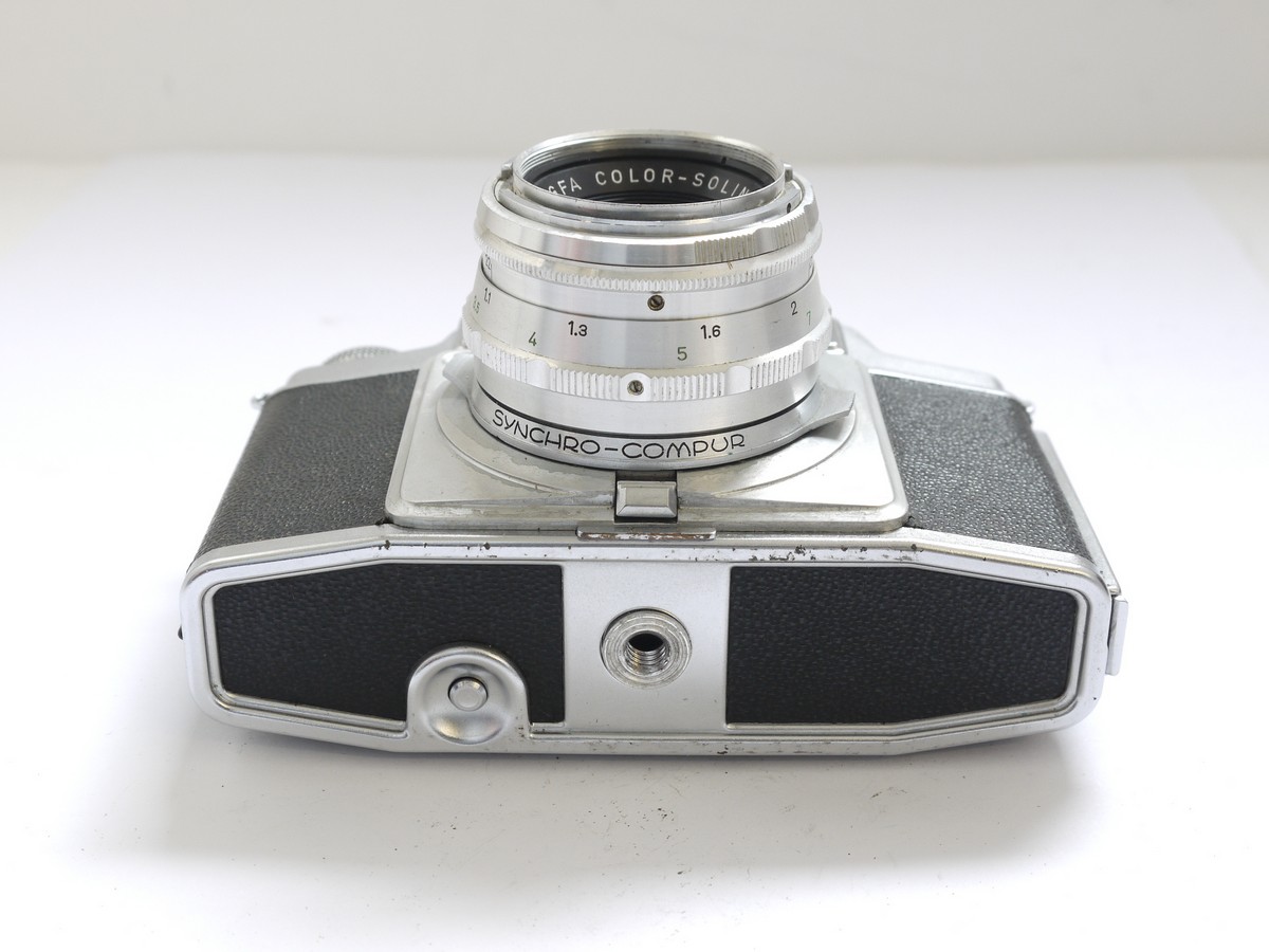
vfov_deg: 28.0
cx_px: 634
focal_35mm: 52
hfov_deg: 36.8
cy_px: 476
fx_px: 1906
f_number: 10
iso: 400
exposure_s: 1/15
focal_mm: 26
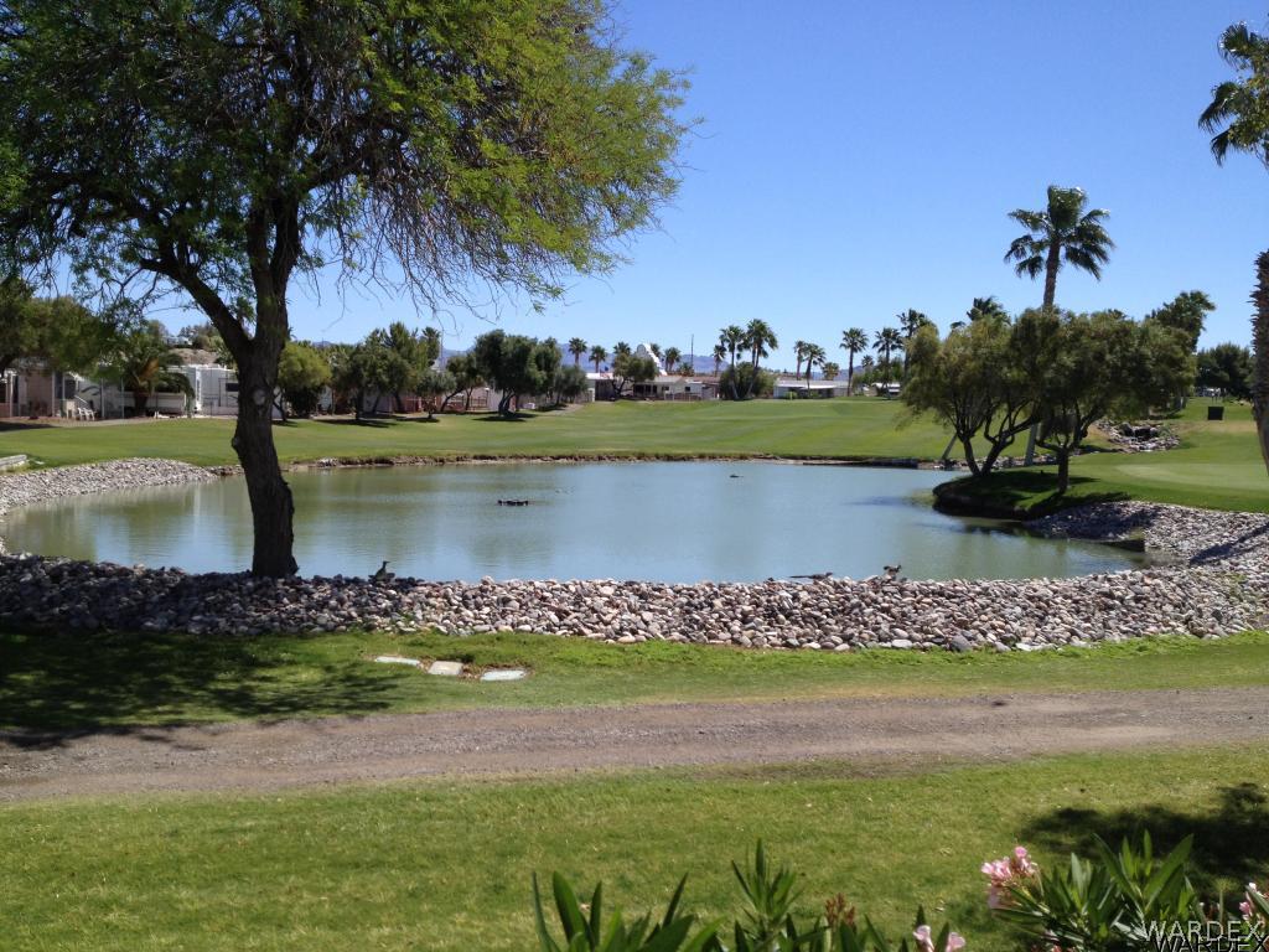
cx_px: 634
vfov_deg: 40.7
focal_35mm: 35
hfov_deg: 52.6
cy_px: 476
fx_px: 1283
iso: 50
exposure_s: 1/2045
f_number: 2.4
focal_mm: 4.28
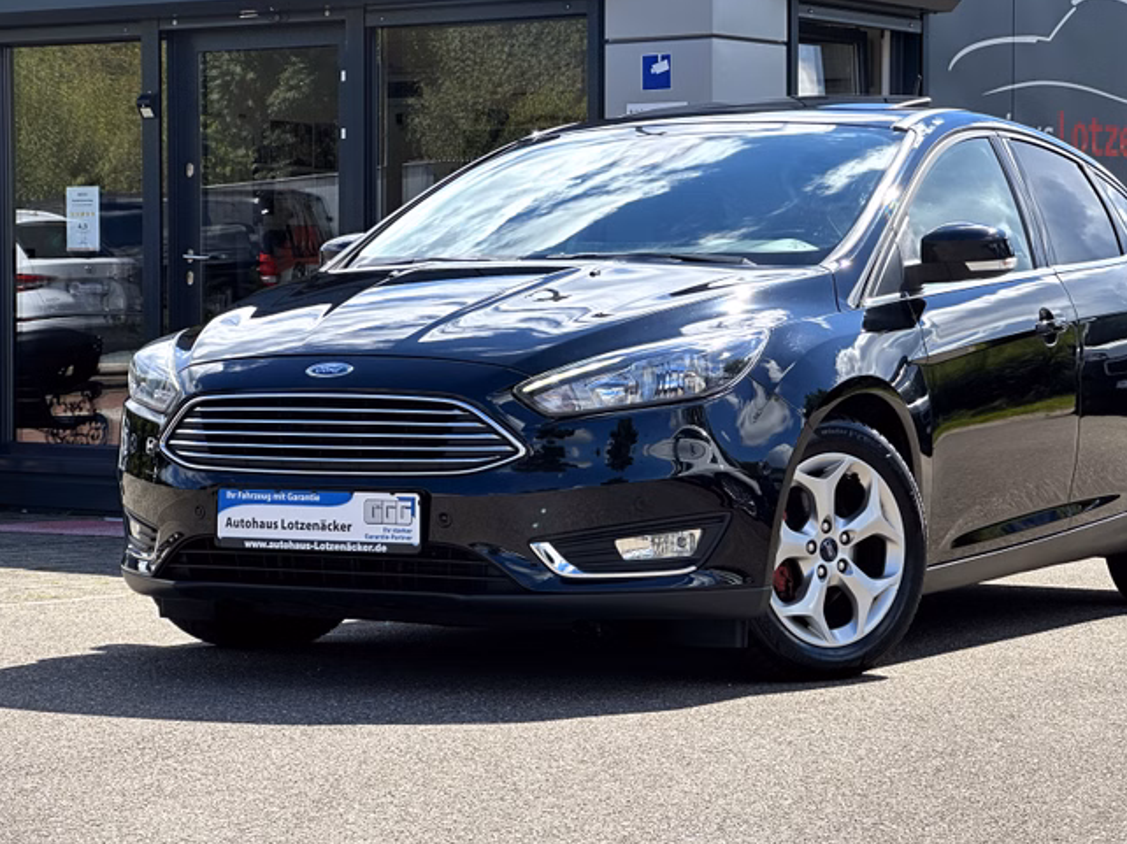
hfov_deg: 20.4
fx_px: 3124
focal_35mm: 96
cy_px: 388
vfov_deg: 15.4
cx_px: 628
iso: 32
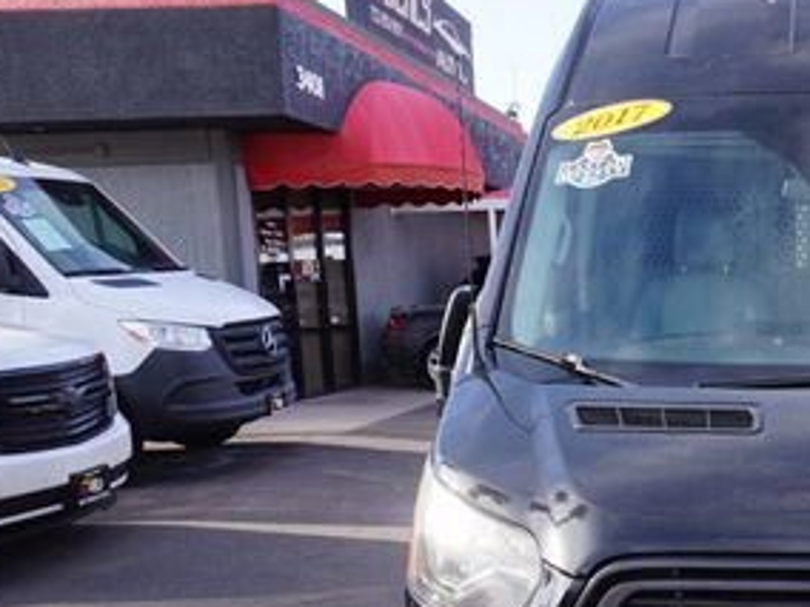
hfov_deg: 34.1
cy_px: 479
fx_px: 1217
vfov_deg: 27.5
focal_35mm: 52
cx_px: 779
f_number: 8
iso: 100
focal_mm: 16
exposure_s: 1/80
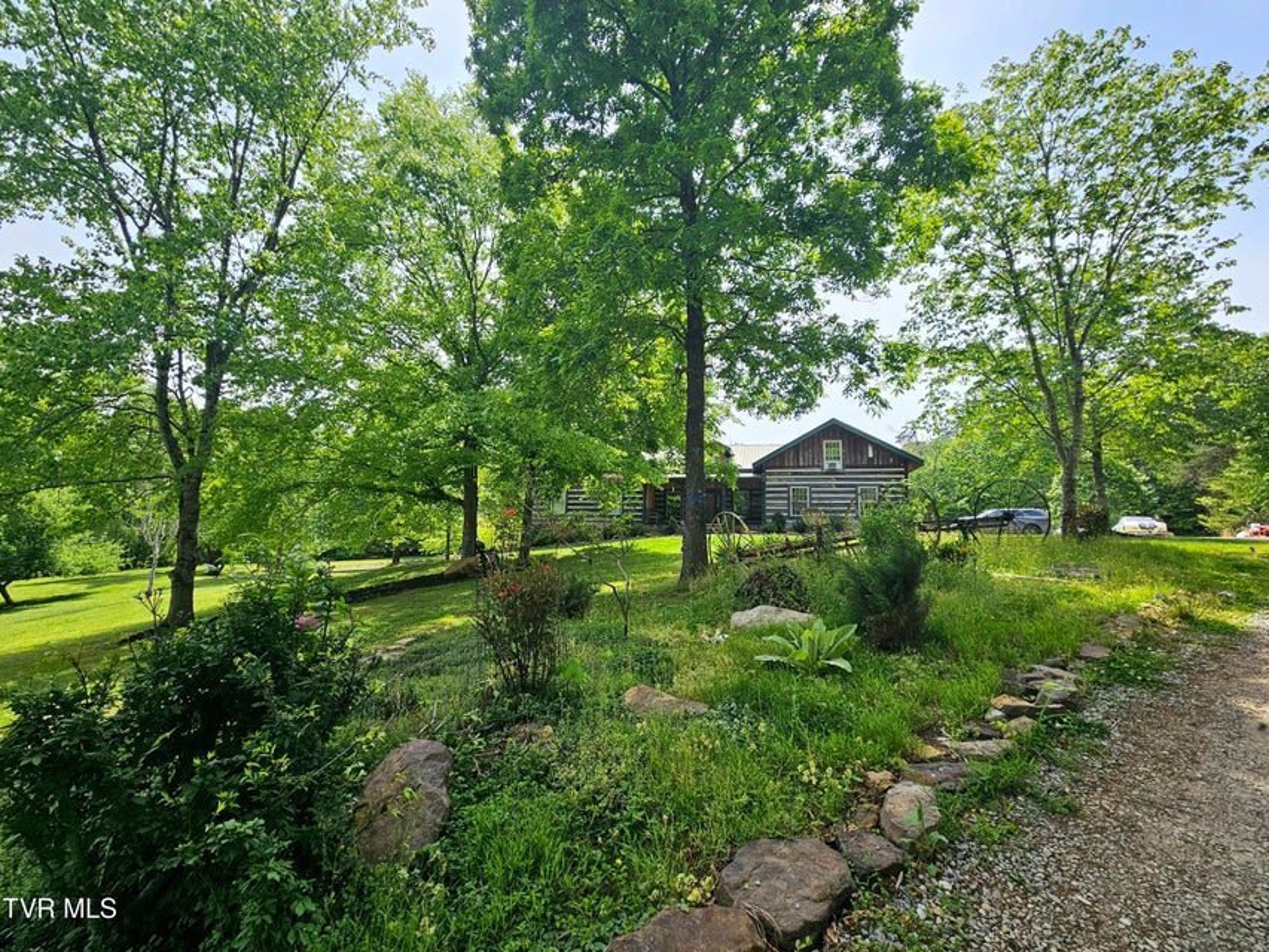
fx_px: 477
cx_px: 634
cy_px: 476
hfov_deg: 106.2
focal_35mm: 13
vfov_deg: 89.9
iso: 50
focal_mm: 2.2
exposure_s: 1/1111
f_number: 2.2
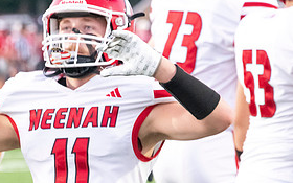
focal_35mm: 486
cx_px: 82
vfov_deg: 2.7
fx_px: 3881
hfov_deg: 4.3
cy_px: 153
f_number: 7.1
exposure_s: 1/400
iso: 10000
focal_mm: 230
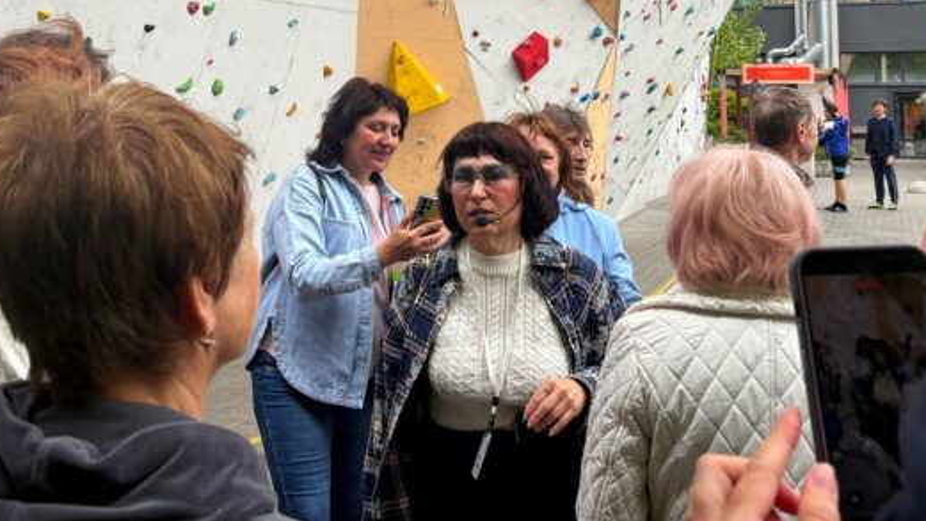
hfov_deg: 42.8
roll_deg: -0.6
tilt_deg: +6.5
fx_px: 1179
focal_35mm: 48
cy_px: 2
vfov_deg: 23.9
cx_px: 387
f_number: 1.6
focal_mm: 5.96
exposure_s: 1/959
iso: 64
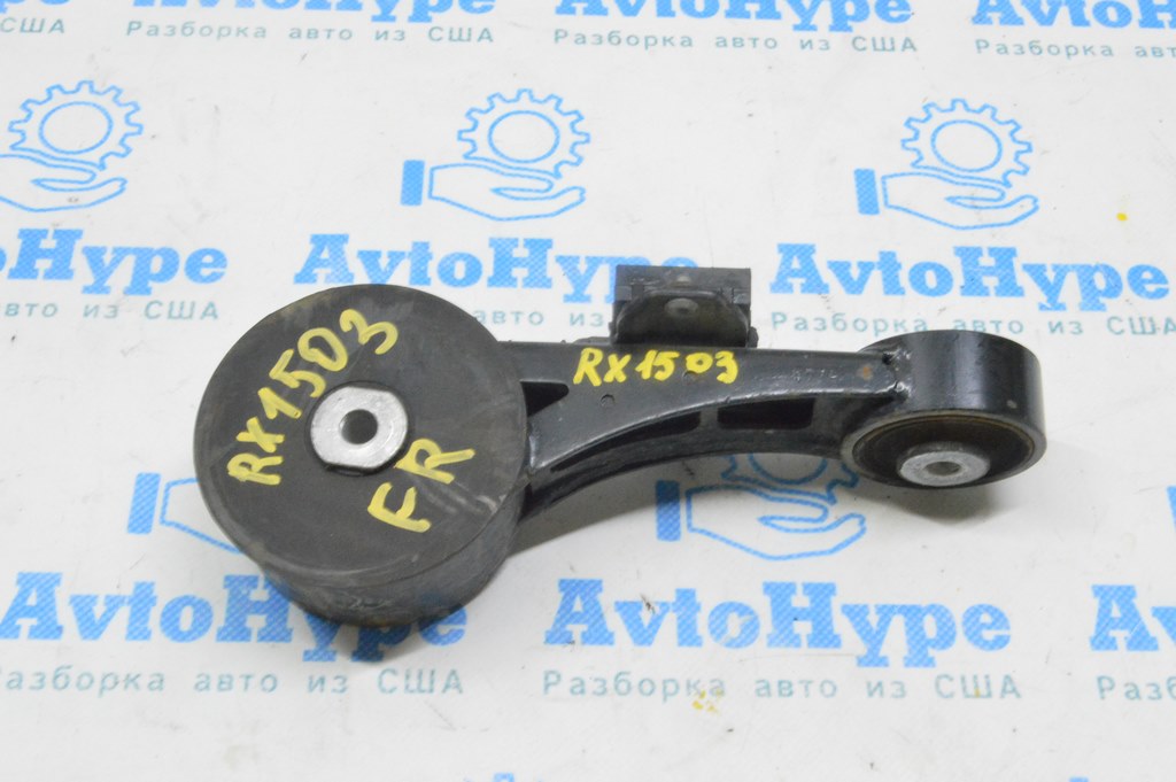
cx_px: 588
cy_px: 391
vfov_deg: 25.7
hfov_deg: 37.9
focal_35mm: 52
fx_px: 1714
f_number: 20
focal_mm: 35
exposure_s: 1/15
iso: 6400
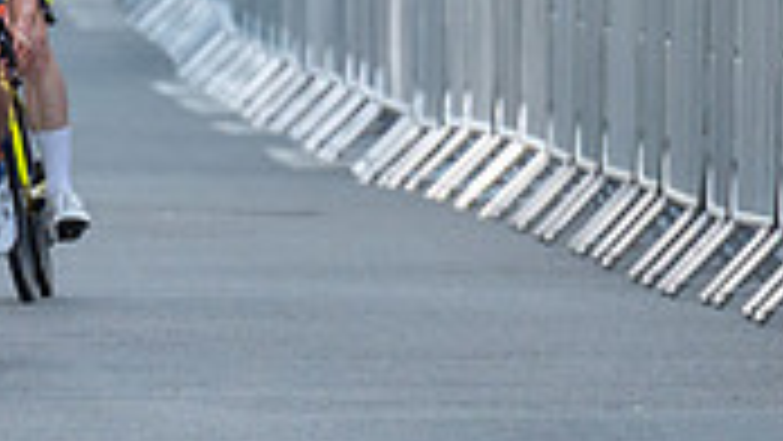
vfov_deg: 0.9
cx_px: -303
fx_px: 26937
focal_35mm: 1297
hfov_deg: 1.7
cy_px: 115
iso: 800
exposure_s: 1/800
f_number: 3.2
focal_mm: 200
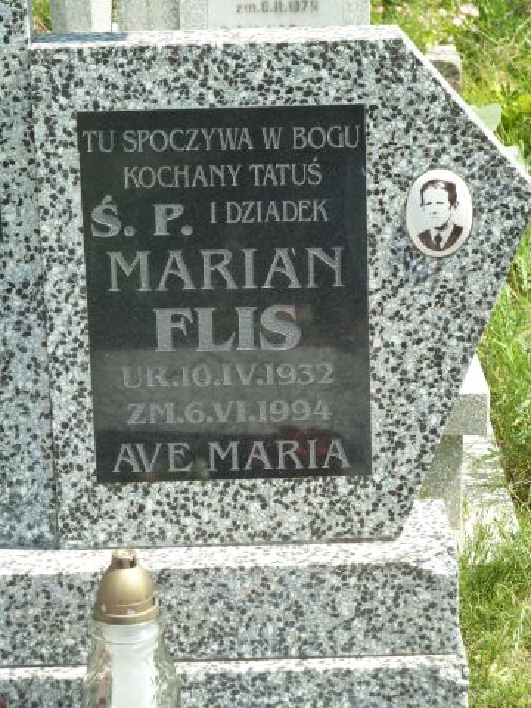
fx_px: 2270
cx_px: 266
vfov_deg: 17.7
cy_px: 354
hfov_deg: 13.3
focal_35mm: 111
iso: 125
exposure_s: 1/200
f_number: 4.4
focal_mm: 18.2
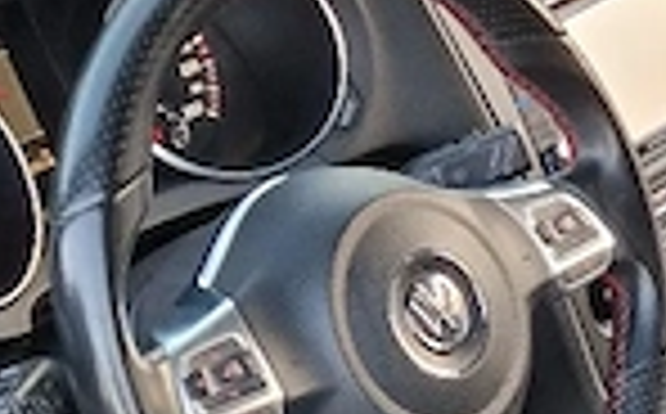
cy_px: 585
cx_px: 801
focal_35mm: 132
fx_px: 2392
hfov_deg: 15.3
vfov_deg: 9.7
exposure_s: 1/100
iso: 320
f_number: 1.8
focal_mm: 5.4
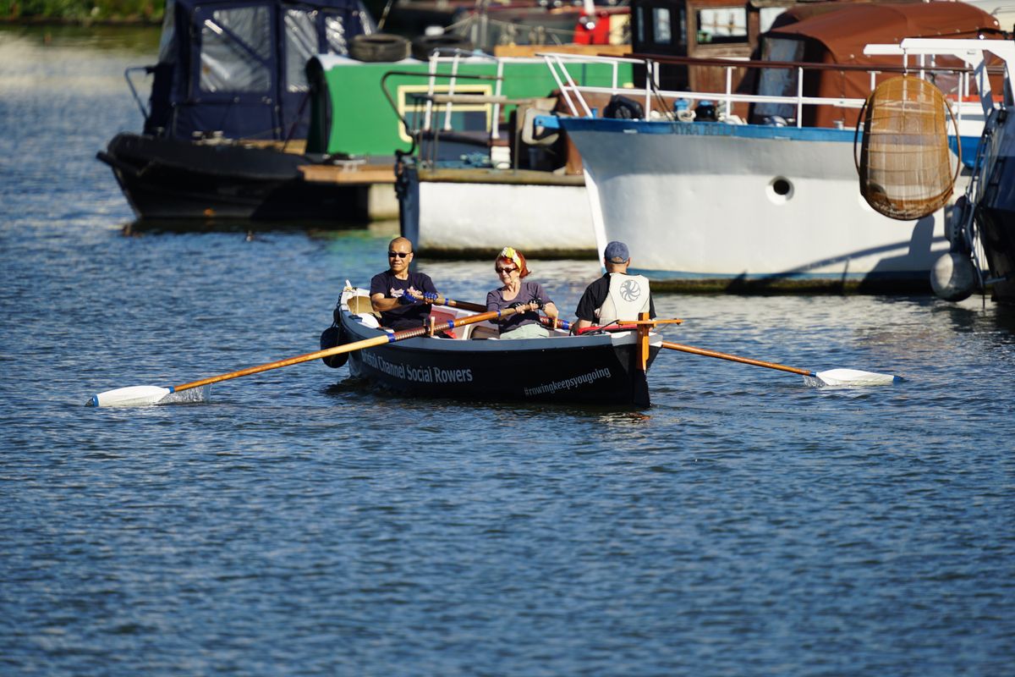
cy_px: 338
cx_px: 508
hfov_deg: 3.4
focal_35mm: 600
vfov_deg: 2.3
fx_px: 16915
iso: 160
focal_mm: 600
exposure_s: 1/1600
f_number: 4
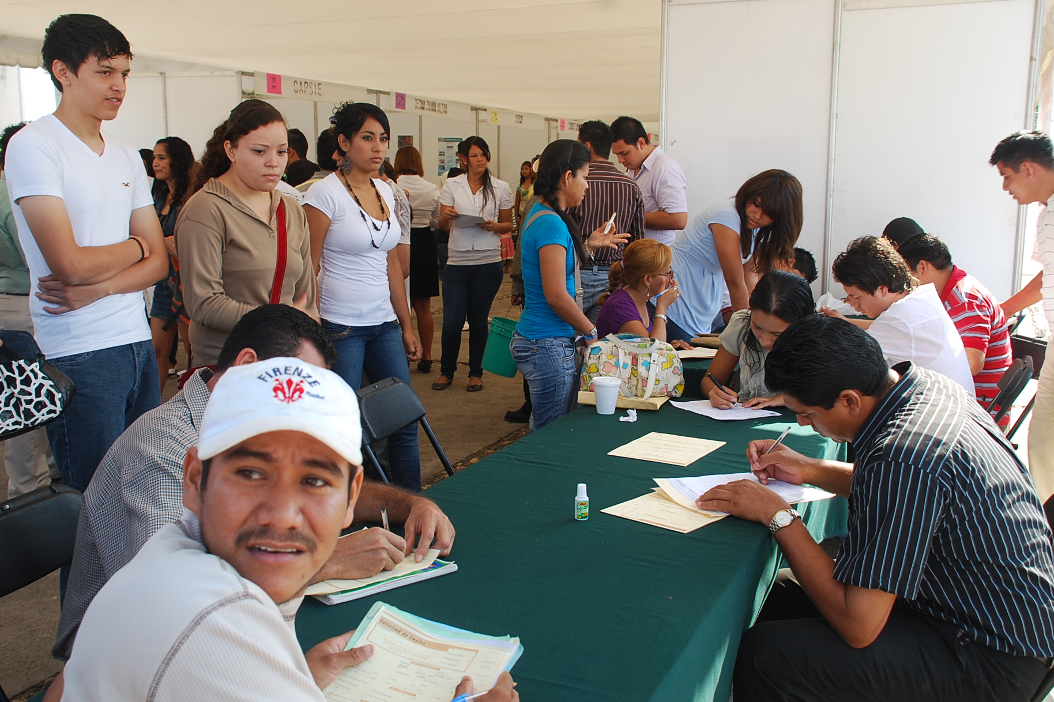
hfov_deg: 54.4
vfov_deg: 37.8
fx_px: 1024
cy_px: 349
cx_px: 504
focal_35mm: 35
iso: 180
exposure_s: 1/125
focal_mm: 22
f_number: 5.6
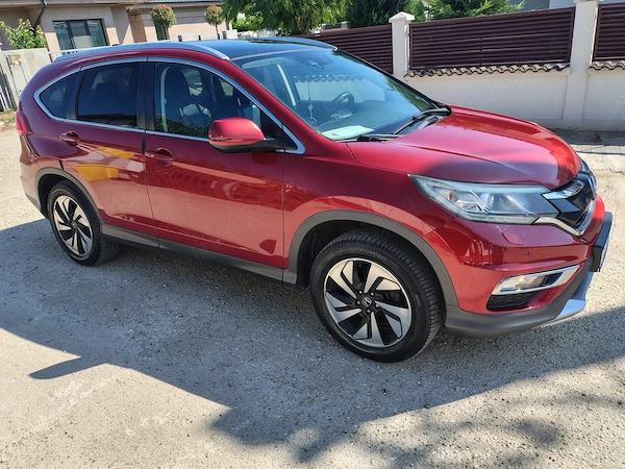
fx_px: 451
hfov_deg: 69.4
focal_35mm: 25
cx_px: 312
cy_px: 234
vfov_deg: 54.9
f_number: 1.7
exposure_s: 1/741
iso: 144
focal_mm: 4.71
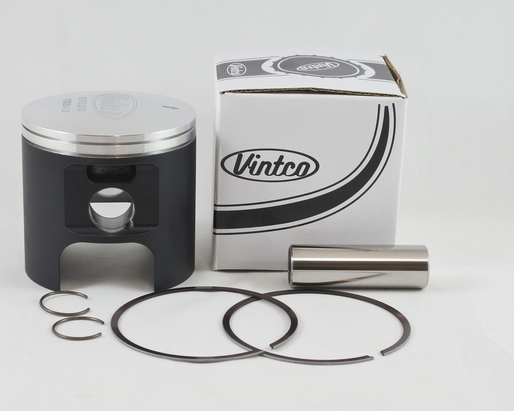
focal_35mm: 59
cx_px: 210
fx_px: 898
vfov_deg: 25.8
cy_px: 205
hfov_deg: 31.9
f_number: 4.5
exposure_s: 1/125
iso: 450
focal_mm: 19.3
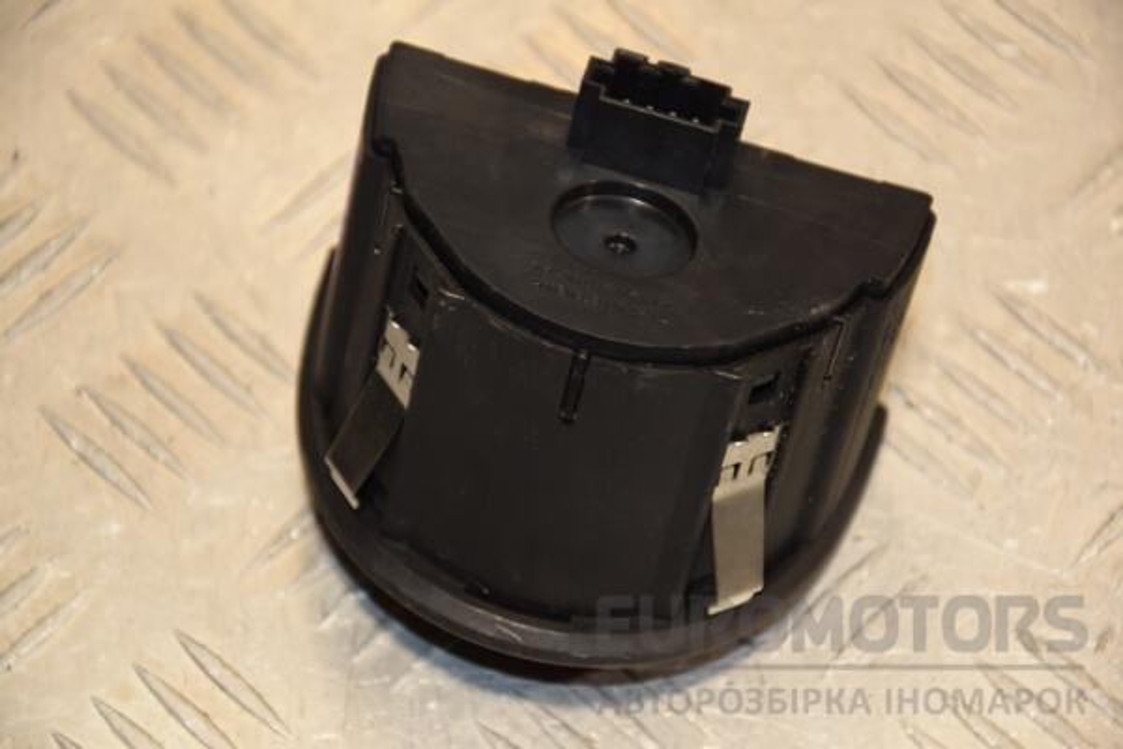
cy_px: 374
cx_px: 562
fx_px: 4913
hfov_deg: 13.0
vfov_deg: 8.7
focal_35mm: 158
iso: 800
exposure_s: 1/160
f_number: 5.6
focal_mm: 105
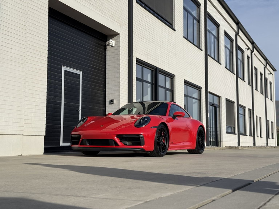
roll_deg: -2.3
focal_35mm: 48
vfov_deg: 30.3
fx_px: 387
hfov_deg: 39.7
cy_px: 104
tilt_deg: +5.1
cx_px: 140
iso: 80
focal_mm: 6.76
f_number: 1.78
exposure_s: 1/8772
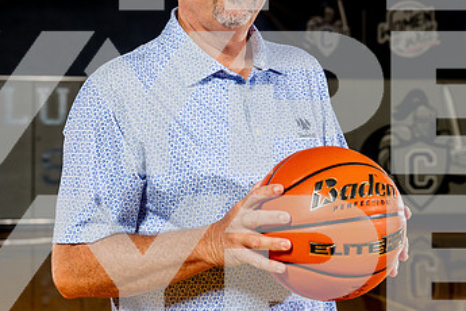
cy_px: 103
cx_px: 203
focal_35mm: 101
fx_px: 1307
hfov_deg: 20.2
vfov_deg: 13.5
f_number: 5.6
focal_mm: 60
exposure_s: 1/250
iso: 400
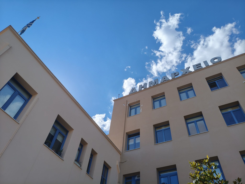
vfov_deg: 53.1
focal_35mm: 26
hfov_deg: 67.3
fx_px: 184
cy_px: 92
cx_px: 122
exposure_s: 1/1188
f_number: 1.5
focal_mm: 4.94
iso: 80
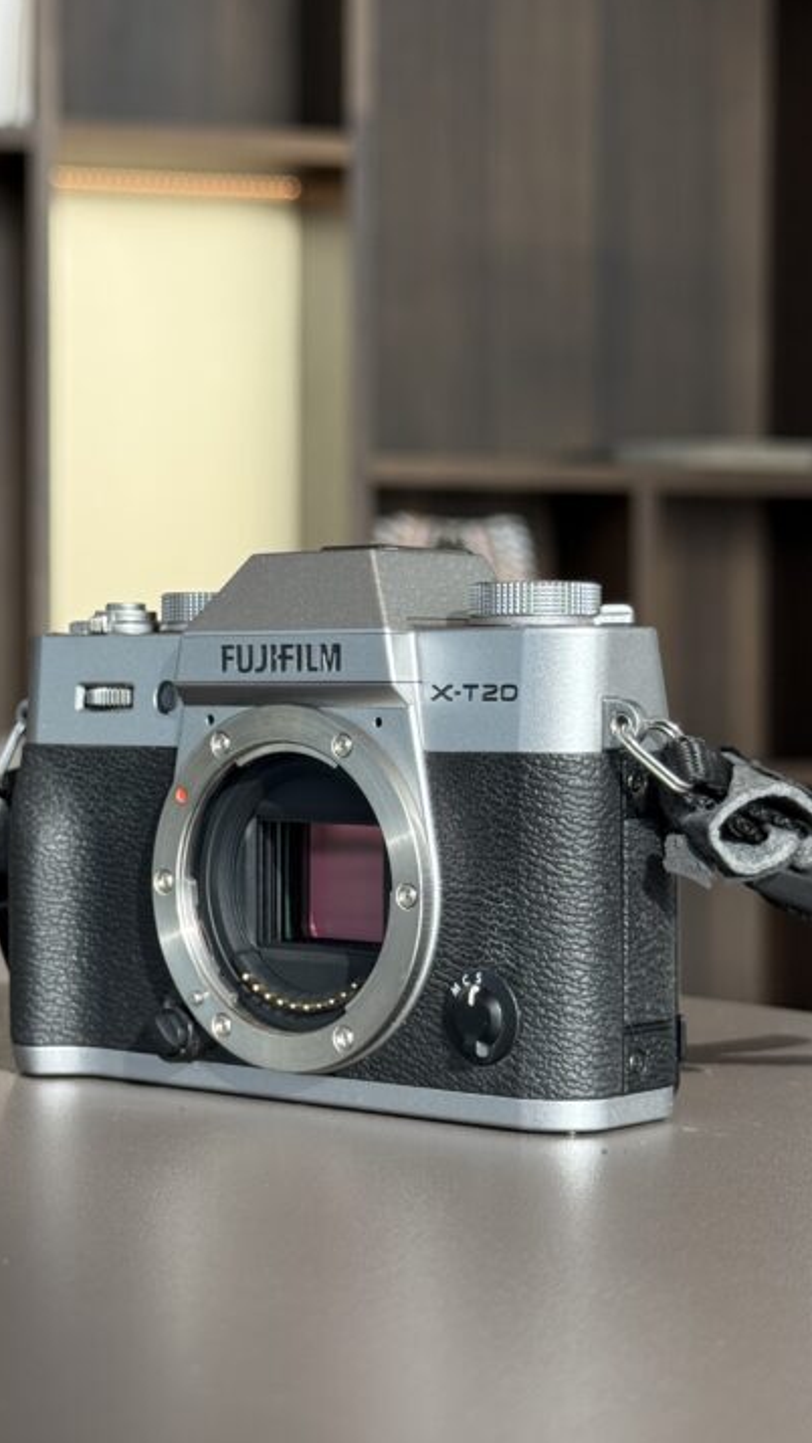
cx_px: 333
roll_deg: -0.4
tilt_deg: -0.5
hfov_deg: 16.1
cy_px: 734
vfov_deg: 28.2
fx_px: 2869
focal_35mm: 75
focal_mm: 6.76
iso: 64
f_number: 1.78
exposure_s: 1/1133
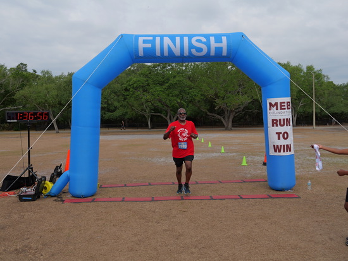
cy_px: 130
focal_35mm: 36
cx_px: 174
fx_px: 362
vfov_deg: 39.7
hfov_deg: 51.3
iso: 100
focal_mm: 18
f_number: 5
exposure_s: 1/640
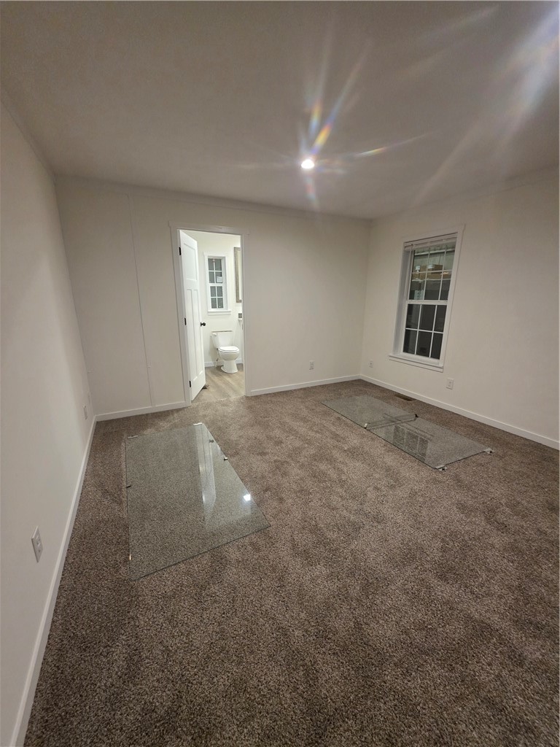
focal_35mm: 13
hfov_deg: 89.9
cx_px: 280
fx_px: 280
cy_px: 374
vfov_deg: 106.2
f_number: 1.9
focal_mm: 2.2
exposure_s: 1/60
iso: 500
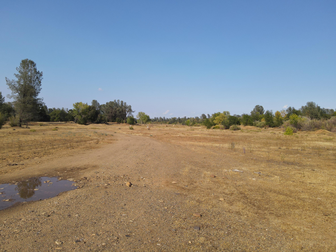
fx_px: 233
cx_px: 168
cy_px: 126
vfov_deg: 56.8
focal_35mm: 24
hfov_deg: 71.6
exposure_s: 1/725
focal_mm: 4.5
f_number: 2.8
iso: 100
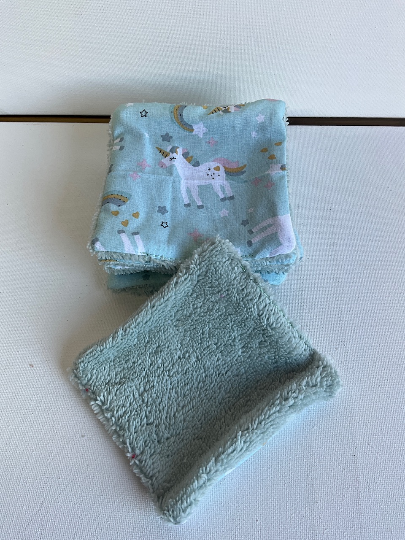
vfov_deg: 61.7
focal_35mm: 29
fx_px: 452
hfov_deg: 48.2
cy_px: 270
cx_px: 202
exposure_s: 1/100
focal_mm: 3
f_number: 1.8
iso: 25
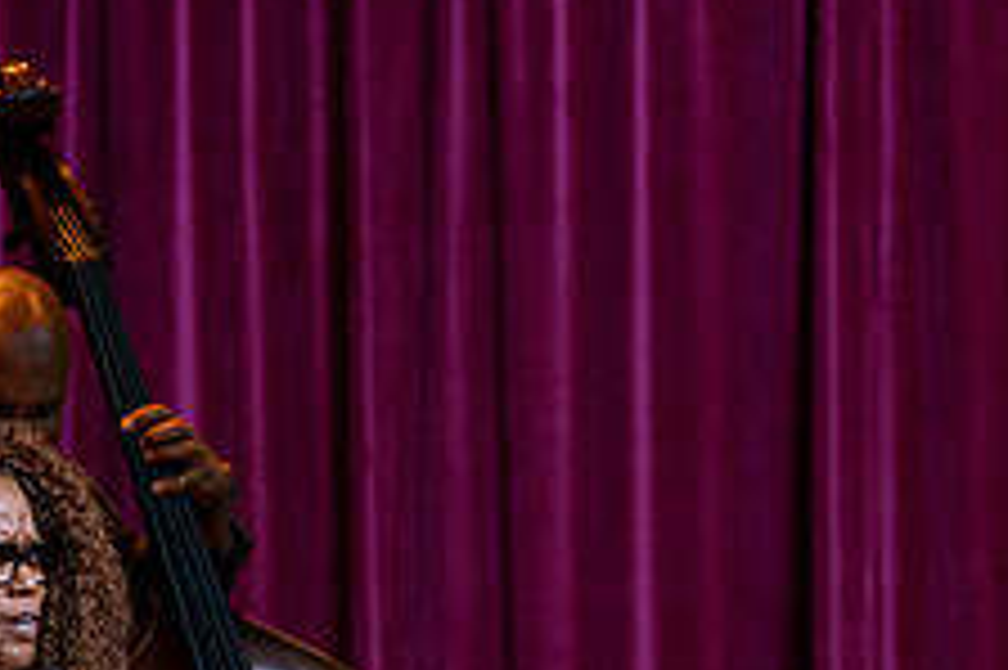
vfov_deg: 2.3
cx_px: -166
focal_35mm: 601
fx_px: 16815
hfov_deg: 3.4
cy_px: 954
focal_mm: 200
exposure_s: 1/320
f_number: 5.6
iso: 2500
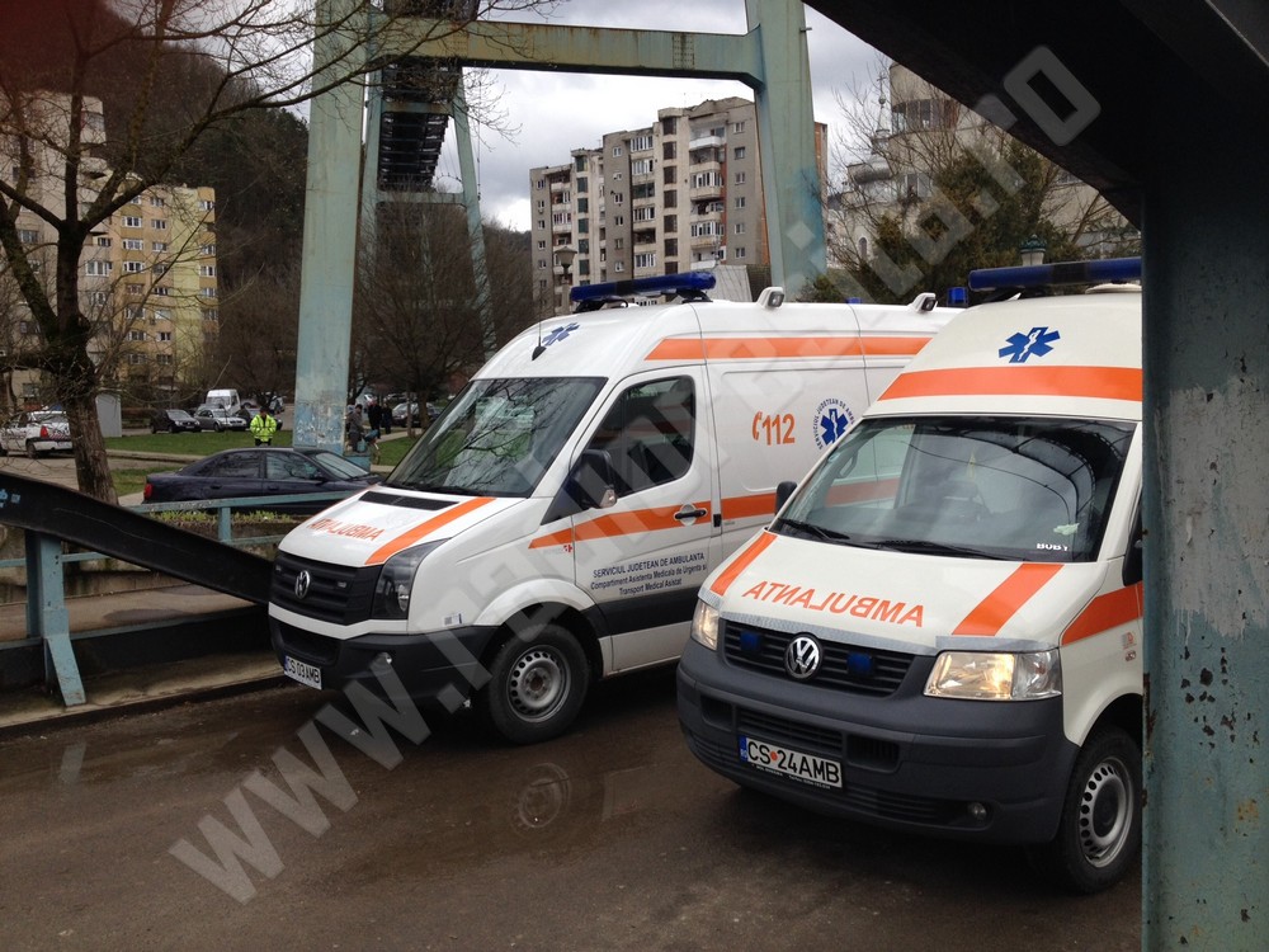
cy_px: 476
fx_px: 1283
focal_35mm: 35
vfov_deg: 40.7
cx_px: 634
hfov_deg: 52.6
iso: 50
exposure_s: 1/330
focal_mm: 4.28
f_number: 2.4
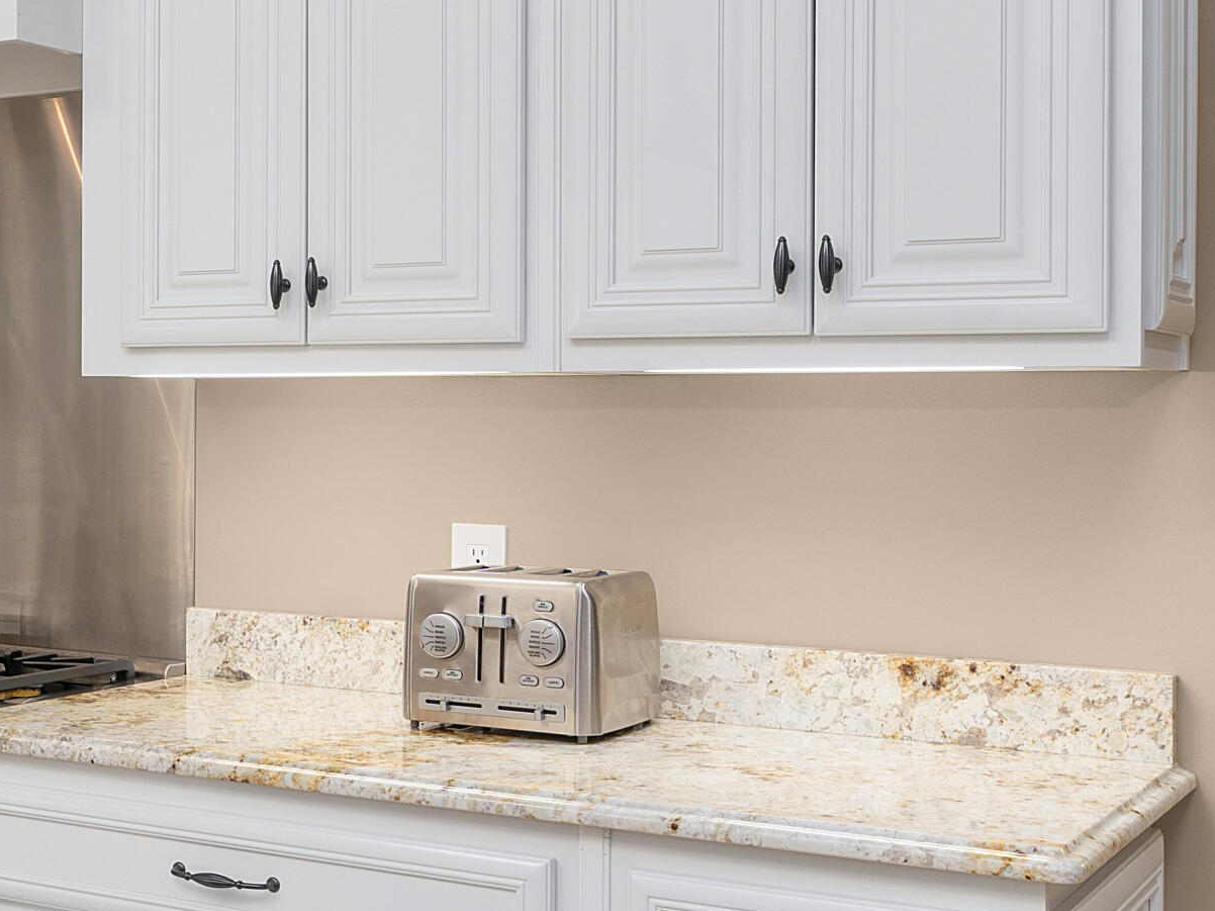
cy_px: 397
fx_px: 2106
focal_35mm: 60
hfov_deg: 30.0
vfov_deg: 24.4
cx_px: 1
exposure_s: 1/20
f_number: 7.1
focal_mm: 25
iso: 320
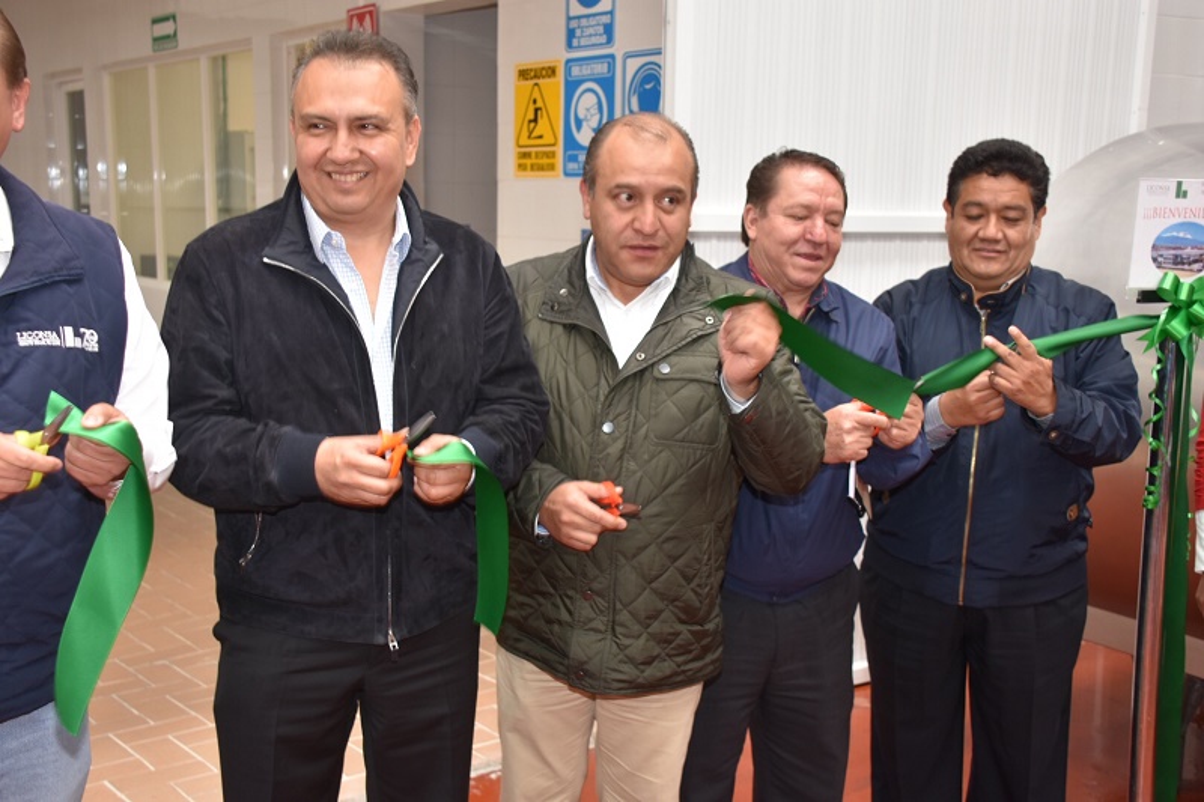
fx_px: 1404
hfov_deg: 46.4
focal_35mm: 42
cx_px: 602
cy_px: 401
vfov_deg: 31.9
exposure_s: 1/60
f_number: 4
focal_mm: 28
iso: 360
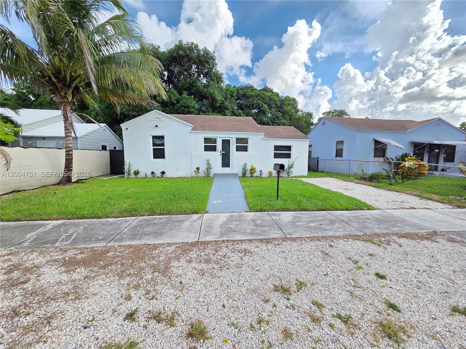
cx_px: 233
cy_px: 174
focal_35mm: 13
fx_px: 175
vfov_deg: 89.9
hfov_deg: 106.2
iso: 50
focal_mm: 2.2
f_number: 2.2
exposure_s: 1/617
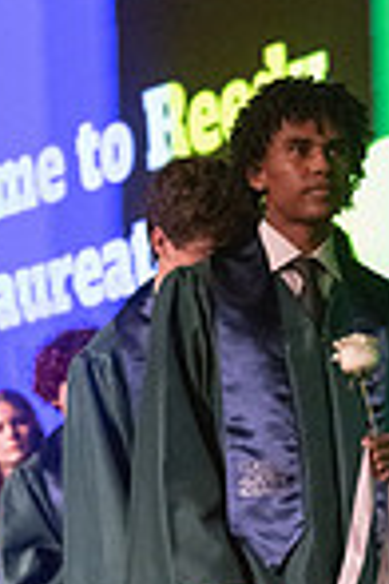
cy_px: 485
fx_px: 3468
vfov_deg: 9.6
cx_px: 314
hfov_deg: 6.4
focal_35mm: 214
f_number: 2.8
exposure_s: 1/1000
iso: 16000
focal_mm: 70
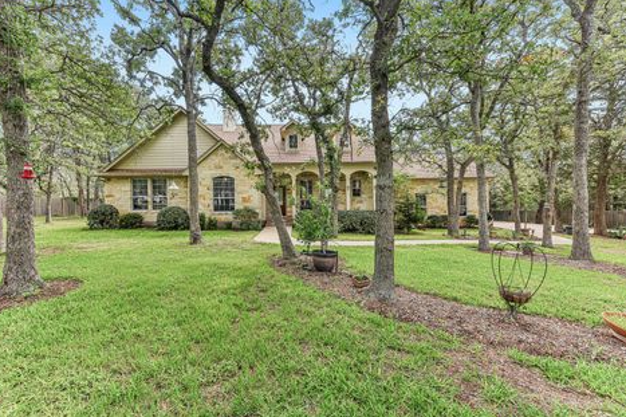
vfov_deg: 77.2
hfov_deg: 100.3
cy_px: 198
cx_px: 295
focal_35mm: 15
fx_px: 261
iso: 100
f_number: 8
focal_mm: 14
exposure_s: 1/60
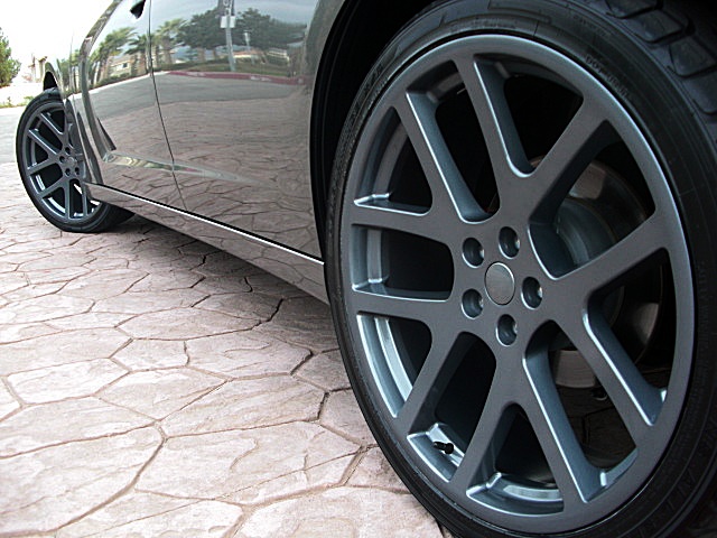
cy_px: 269
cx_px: 358
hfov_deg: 51.4
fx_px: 746
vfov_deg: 39.7
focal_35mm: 36
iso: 100
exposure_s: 1/125
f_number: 2.8
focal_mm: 6.3
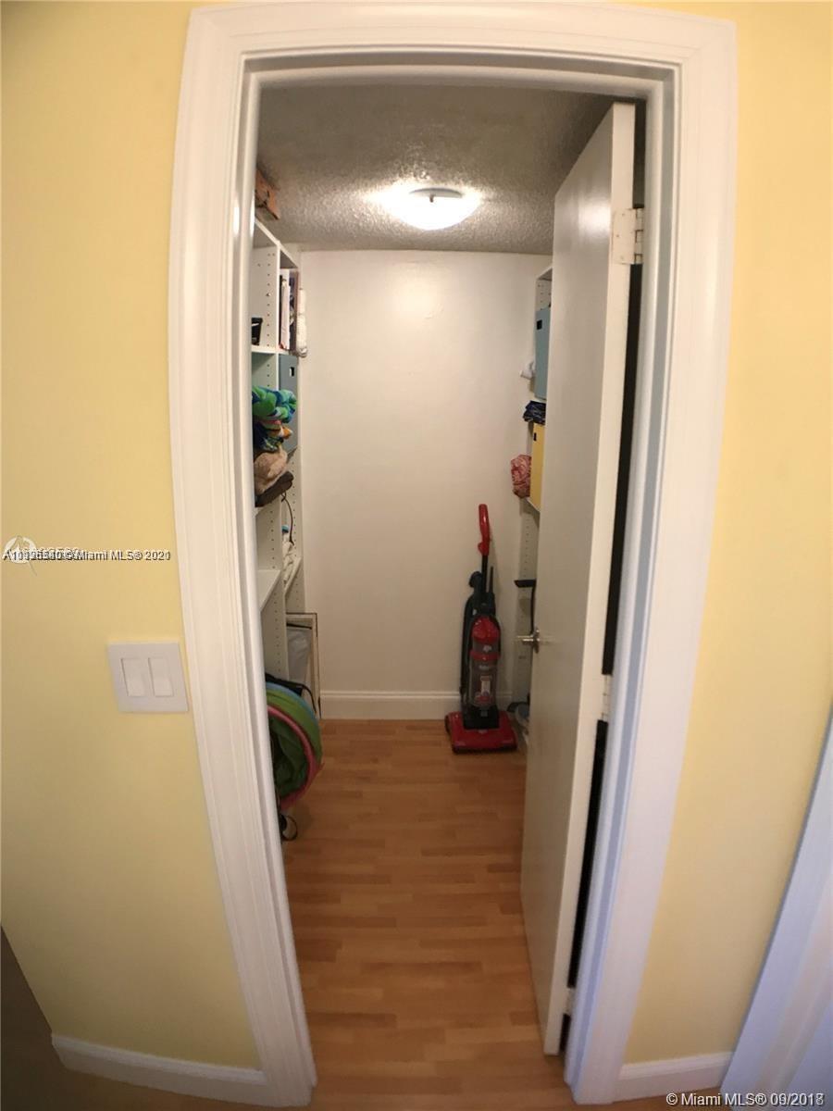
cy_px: 556
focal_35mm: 28
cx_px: 416
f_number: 1.8
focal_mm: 3.99
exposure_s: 1/30
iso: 32
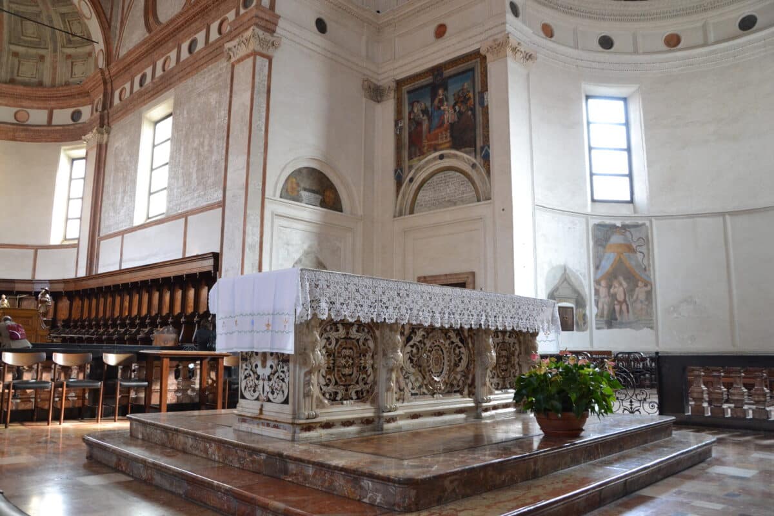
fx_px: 580
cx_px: 387
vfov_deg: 47.9
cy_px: 258
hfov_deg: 67.4
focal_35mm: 27
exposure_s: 1/15
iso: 1100
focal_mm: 18
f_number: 3.5
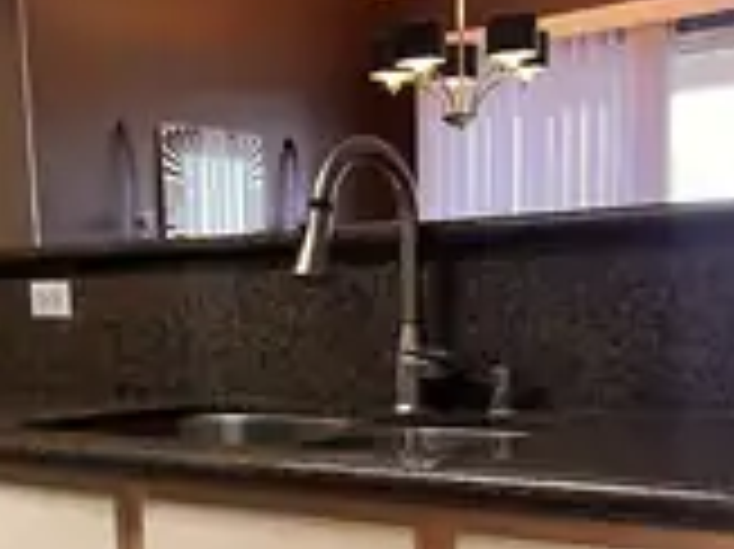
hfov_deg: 30.1
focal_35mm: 64
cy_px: 522
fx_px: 1356
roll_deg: +2.1
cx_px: 248
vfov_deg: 22.2
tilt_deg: -9.4
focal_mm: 5.7
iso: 125
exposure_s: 1/60
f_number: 1.5
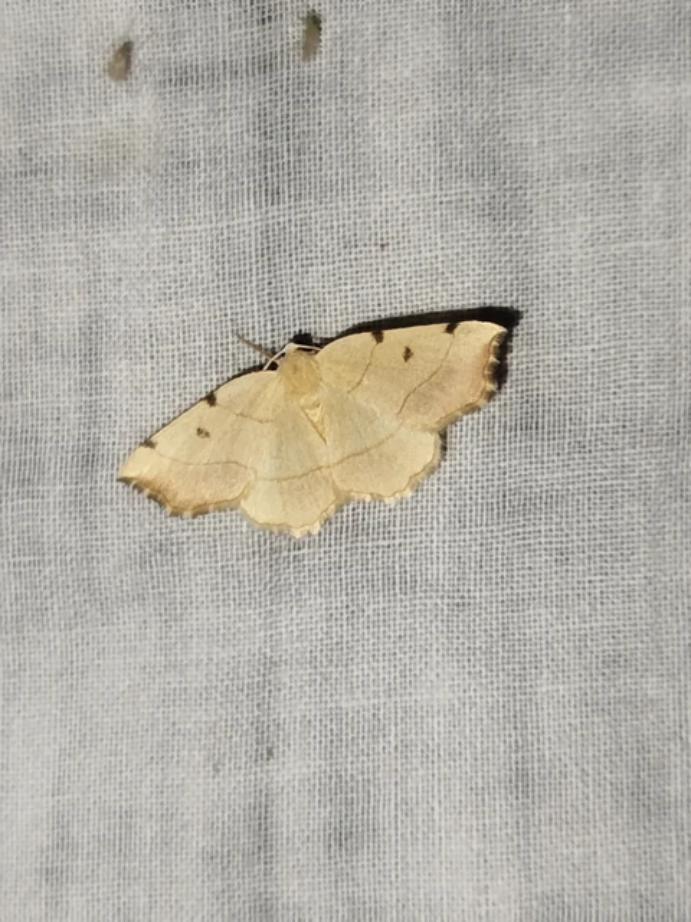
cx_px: 346
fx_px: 1836
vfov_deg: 28.2
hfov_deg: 21.3
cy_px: 461
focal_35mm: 69
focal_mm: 5.31
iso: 100
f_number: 1.7
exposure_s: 1/50
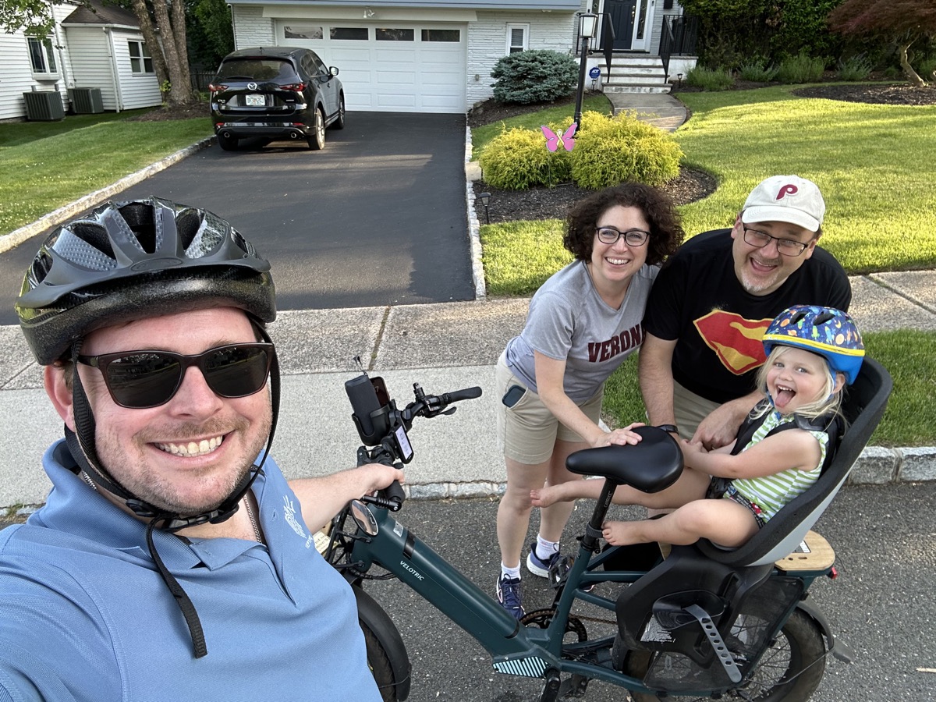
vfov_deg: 58.9
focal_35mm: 23
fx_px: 622
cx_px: 468
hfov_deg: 73.9
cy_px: 351
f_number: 1.9
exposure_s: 1/121
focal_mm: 2.69
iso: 32
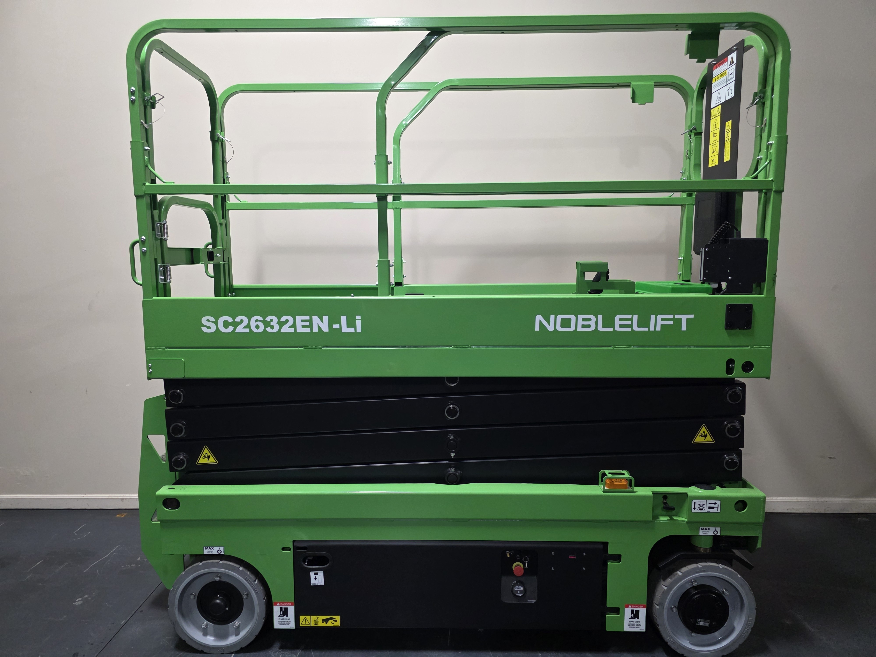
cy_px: 328
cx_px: 438
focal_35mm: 23
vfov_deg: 58.9
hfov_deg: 73.9
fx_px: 582
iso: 500
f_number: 1.7
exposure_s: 1/120
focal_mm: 6.3
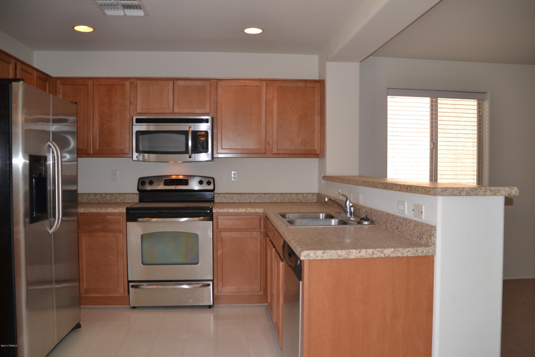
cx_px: 268
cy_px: 178
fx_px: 446
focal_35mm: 30
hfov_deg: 61.9
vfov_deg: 43.6
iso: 200
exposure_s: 1/125
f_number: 4
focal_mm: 20
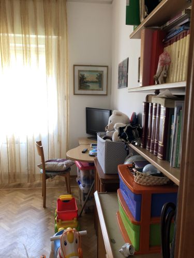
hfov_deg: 49.7
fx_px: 209
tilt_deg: -8.0
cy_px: 129
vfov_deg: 63.4
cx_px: 97
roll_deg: +1.0
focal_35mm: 28
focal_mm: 3.99
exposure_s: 1/24
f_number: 1.8
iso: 40
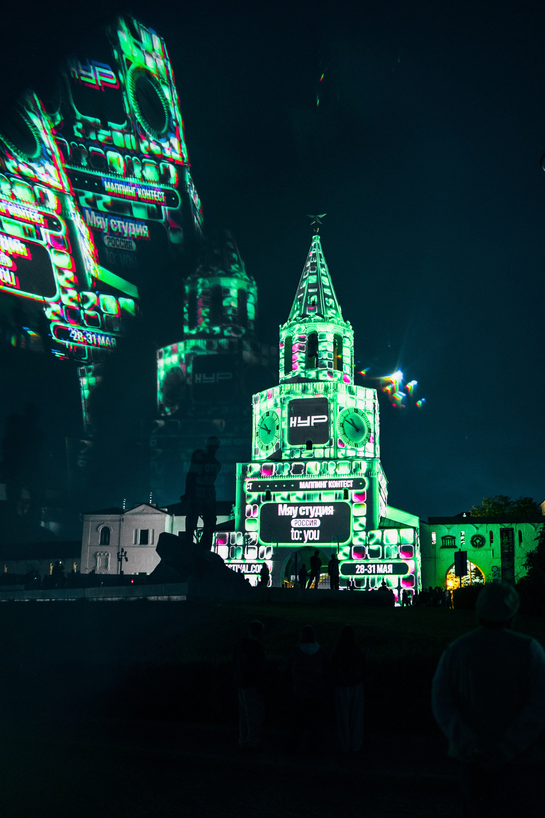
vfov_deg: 54.4
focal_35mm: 35
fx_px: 795
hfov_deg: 37.9
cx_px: 272
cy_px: 409
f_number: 1.4
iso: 4000
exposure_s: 1/60
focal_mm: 35
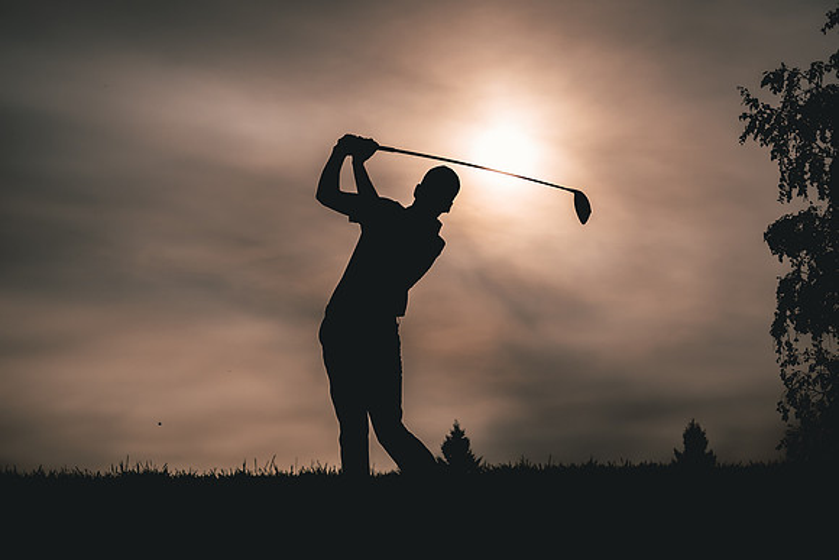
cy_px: 280
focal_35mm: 77
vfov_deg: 17.7
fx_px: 1797
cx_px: 420
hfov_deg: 26.3
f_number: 4.5
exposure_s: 1/5000
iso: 100
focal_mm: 50
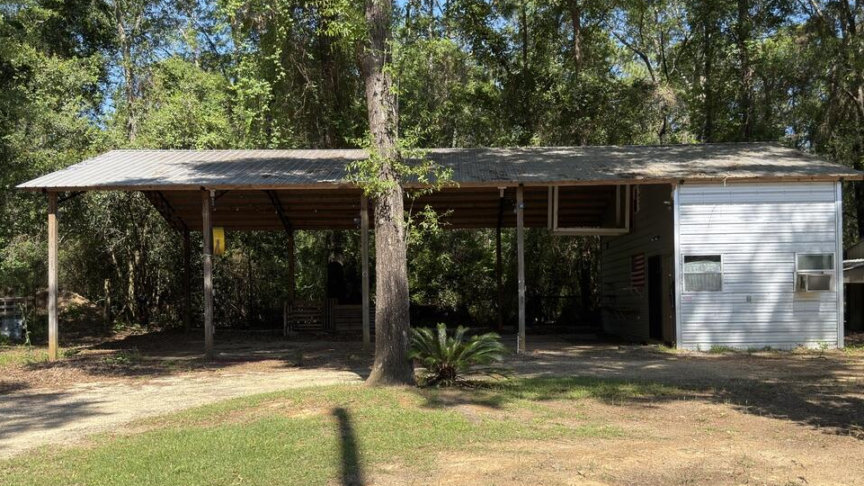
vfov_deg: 32.7
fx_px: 825
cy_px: 292
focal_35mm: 36
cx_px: 447
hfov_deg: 55.3
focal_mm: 6.76
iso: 64
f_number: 1.78
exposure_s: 1/1669
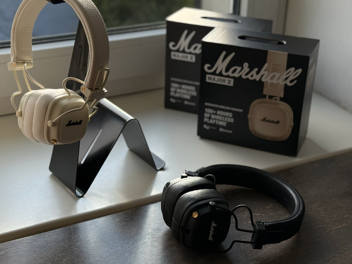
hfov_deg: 31.7
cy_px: 119
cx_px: 164
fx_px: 620
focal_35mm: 61
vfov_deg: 24.0
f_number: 1.78
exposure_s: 1/819
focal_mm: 6.76
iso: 80
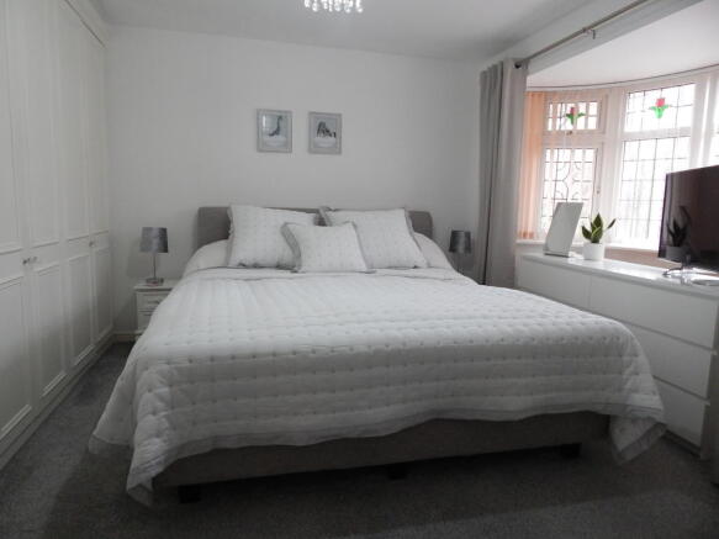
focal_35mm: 23
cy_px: 270
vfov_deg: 58.9
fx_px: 478
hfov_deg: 73.9
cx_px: 360
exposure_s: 1/30
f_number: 3
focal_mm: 4
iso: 360
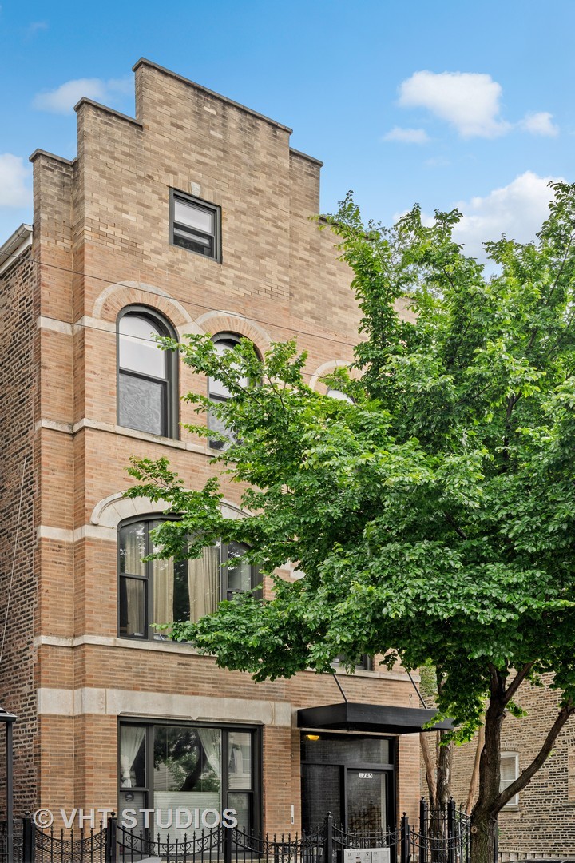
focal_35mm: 43
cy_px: 432
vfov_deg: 45.4
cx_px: 288
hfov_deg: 31.2
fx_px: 1030
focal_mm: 29
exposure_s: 1/160
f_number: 8
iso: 320
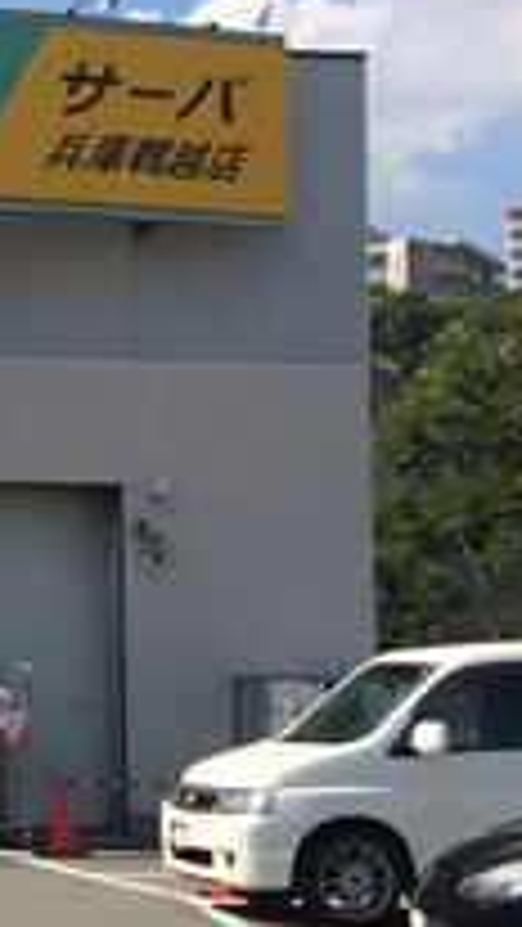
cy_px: 513
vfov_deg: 21.8
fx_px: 2409
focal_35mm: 98
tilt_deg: +3.6
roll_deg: +0.0
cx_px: -508
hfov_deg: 11.2
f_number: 2.2
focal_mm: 4.15
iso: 32
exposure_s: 1/2564
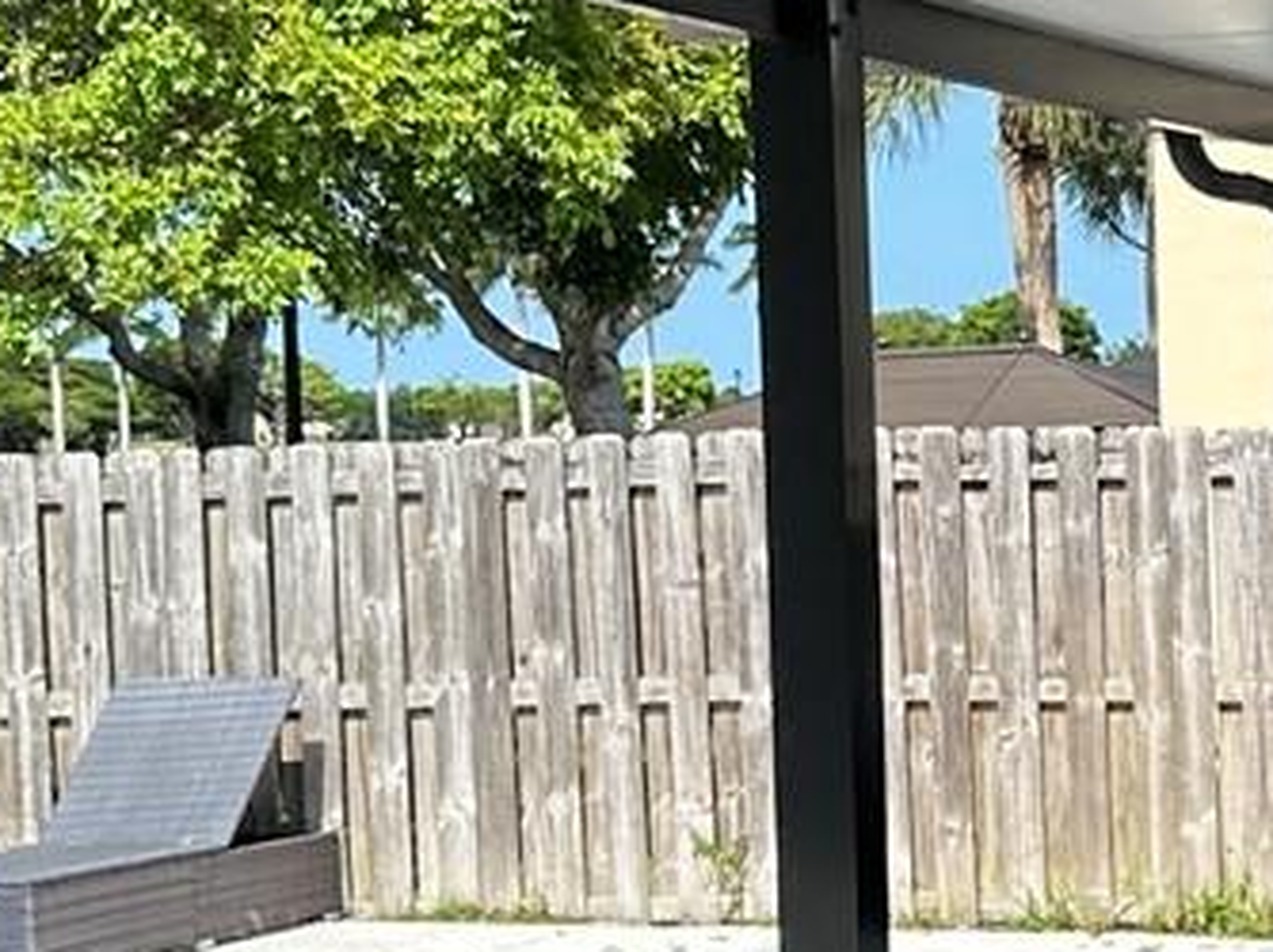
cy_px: 883
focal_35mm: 115
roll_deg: +0.0
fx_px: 4226
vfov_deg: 12.7
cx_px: 1776
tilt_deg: -5.6
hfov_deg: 16.0
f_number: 1.78
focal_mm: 6.86
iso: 80
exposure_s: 1/2967
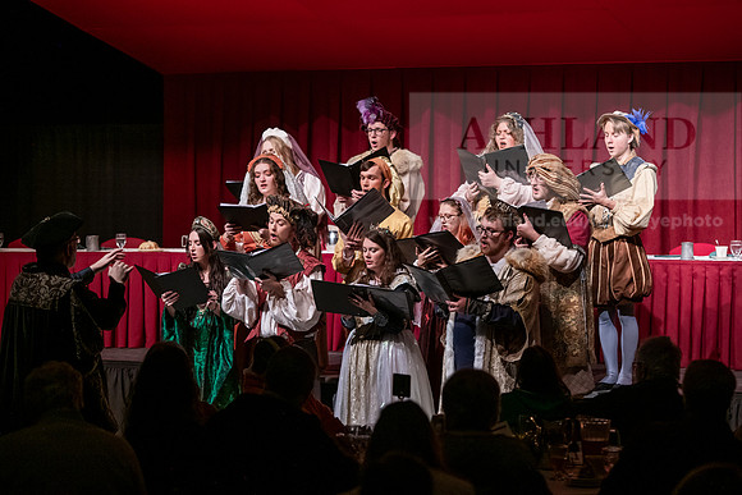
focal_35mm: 110
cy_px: 248
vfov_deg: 12.5
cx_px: 371
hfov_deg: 18.6
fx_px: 2268
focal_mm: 110
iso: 2000
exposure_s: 1/200
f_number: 4
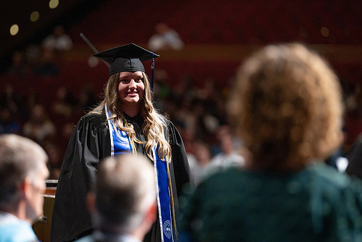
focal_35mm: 272
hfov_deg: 7.6
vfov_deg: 5.1
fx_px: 2736
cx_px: 170
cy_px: 117
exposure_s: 1/400
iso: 5000
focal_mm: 200
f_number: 2.8
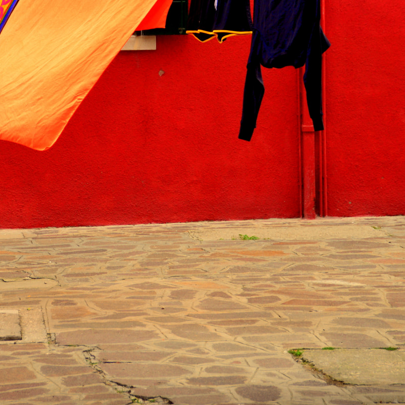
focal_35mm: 227
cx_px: 134
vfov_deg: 7.7
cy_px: 64
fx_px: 3005
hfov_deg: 7.7
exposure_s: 1/160
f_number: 11
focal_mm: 105
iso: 400
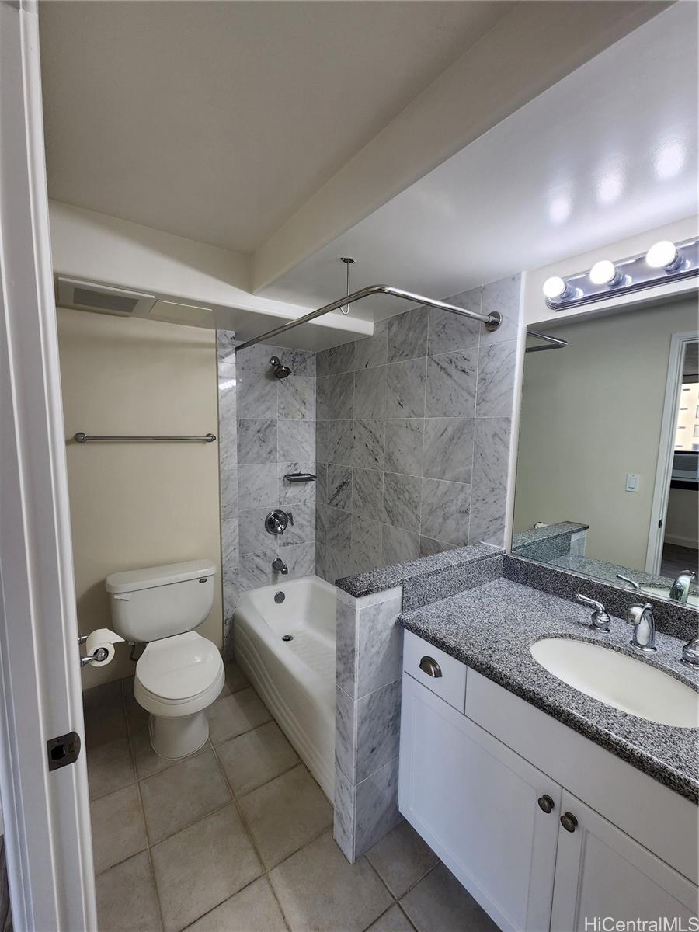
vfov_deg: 106.2
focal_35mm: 13
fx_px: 350
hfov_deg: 89.9
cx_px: 350
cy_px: 466
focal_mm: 2.2
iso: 80
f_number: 2.2
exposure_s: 1/120
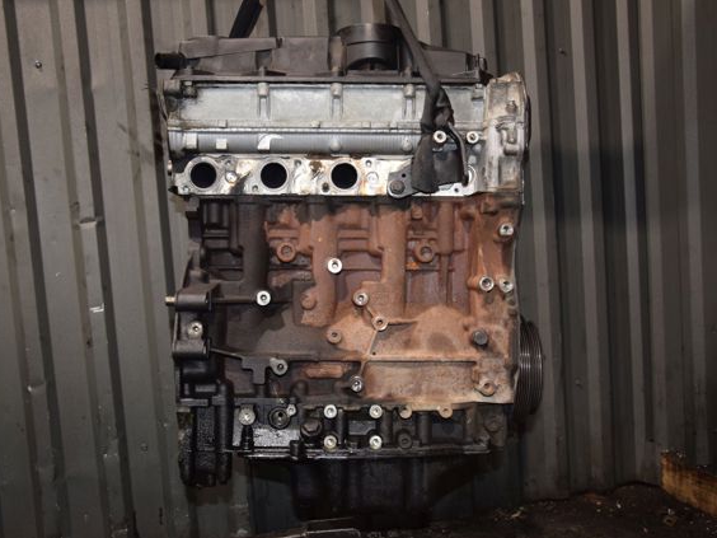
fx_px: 746
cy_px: 268
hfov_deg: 51.3
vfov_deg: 39.7
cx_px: 331
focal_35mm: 36
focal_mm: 22
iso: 800
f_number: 5
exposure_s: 1/60
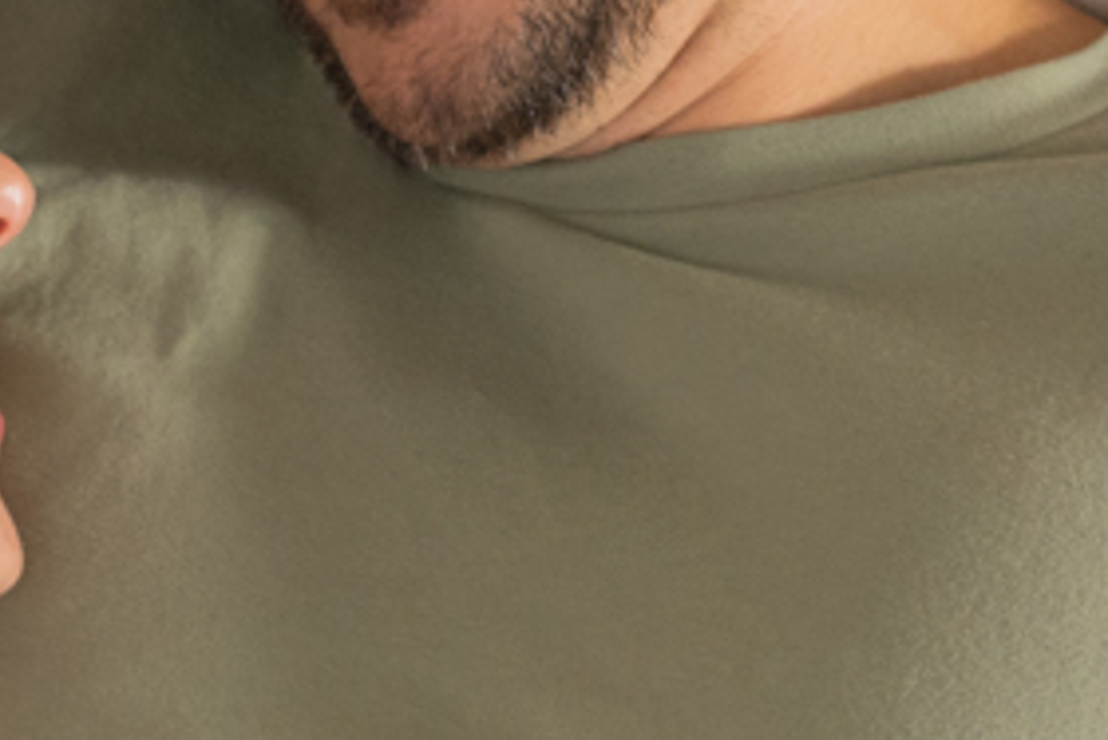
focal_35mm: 240
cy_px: 977
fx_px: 7390
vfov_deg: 5.7
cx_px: 123
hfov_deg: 8.5
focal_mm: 35
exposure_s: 1/160
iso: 400
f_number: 3.5
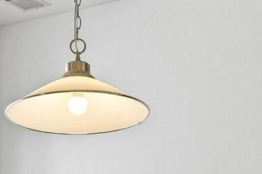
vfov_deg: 13.7
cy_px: 265
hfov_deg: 21.7
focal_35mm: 94
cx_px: 94
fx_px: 681
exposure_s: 1/30
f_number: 8
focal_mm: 17.5
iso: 100
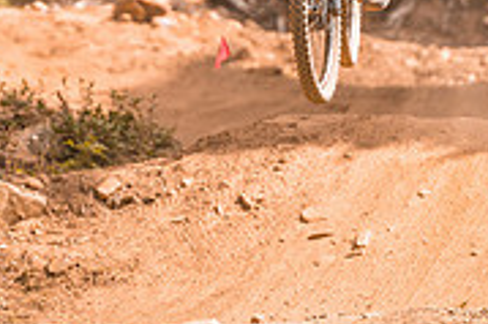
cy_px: -191
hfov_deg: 3.2
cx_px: 161
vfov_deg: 2.1
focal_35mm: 649
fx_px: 8789
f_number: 2.8
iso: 180
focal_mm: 200
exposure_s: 1/1600
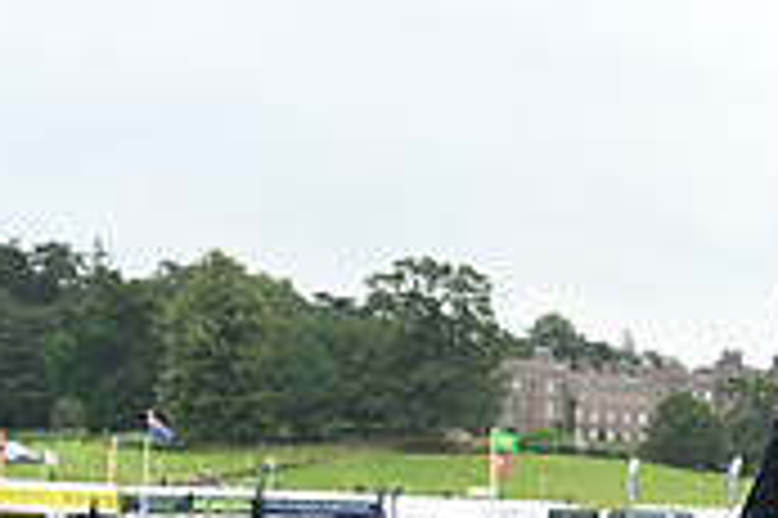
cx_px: 1277
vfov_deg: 10.3
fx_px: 2828
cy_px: 615
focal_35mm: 131
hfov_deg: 14.3
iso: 2200
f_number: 5.6
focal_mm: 39
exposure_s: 1/1250
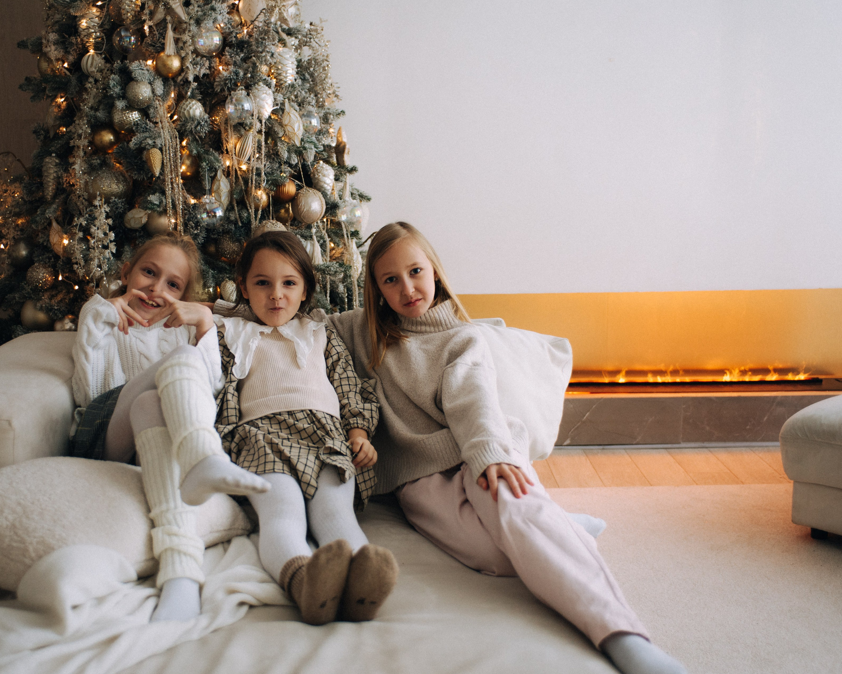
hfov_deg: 40.2
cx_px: 358
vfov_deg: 32.7
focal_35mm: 46
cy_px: 354
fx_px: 1146
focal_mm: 38
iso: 500
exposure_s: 1/125
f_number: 2.8
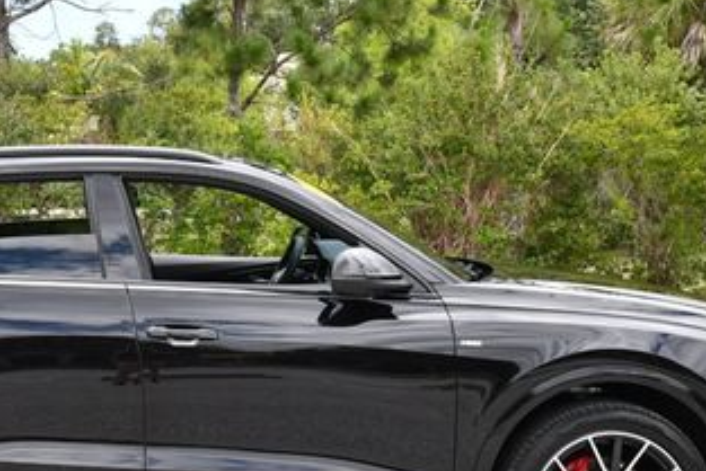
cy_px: 221
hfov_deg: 22.4
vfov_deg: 15.2
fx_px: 1766
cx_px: 174
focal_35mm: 90
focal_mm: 22
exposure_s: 1/250
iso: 200
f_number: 7.1
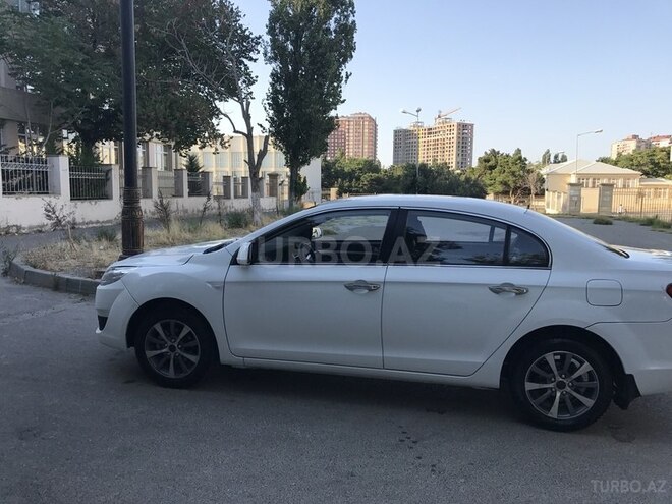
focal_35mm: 28
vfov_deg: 49.7
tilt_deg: -6.1
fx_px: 544
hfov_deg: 63.4
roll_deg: -0.4
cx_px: 336
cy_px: 252
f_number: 1.8
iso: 20
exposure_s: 1/785
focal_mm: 3.99
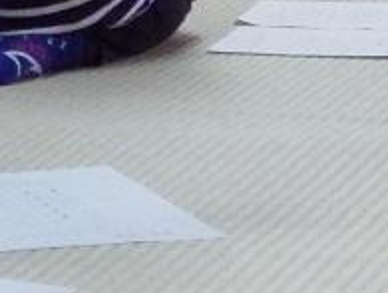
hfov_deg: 6.3
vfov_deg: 4.8
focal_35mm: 302
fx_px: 3391
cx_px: -533
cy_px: -387
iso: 1600
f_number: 4
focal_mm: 10.7
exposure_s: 1/100
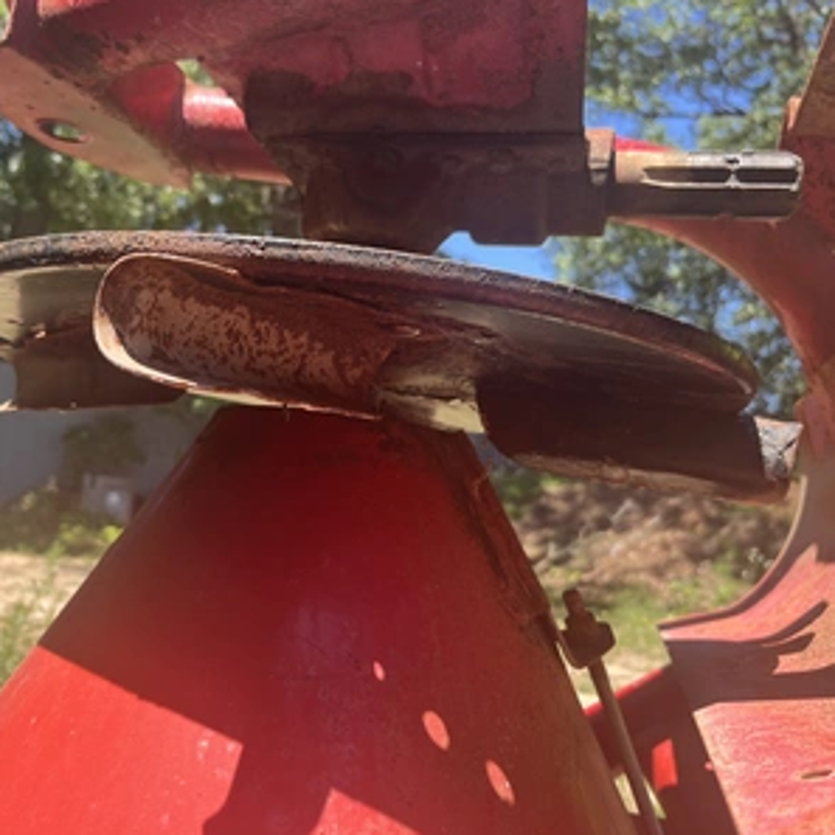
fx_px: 846
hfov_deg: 52.1
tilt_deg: +3.2
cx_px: 329
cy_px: 416
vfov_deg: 52.5
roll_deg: -4.6
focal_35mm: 31
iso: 50
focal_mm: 5.1
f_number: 1.6
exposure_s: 1/508
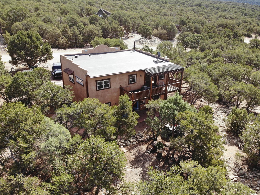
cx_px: 128
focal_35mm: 25
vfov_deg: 54.9
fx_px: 188
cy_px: 101
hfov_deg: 69.4
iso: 100
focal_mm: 4.5
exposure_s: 1/374
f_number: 2.8
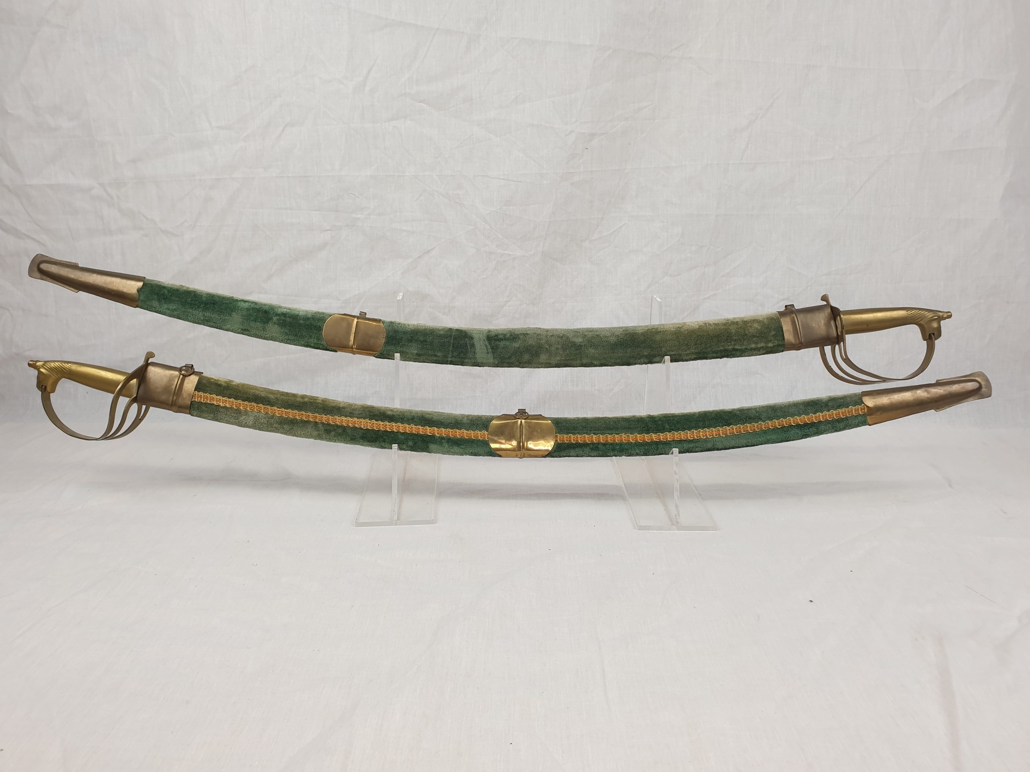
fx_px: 774
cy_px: 386
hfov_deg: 67.3
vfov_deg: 53.1
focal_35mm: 26
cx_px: 515
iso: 100
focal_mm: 4.3
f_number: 2.4
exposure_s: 1/100
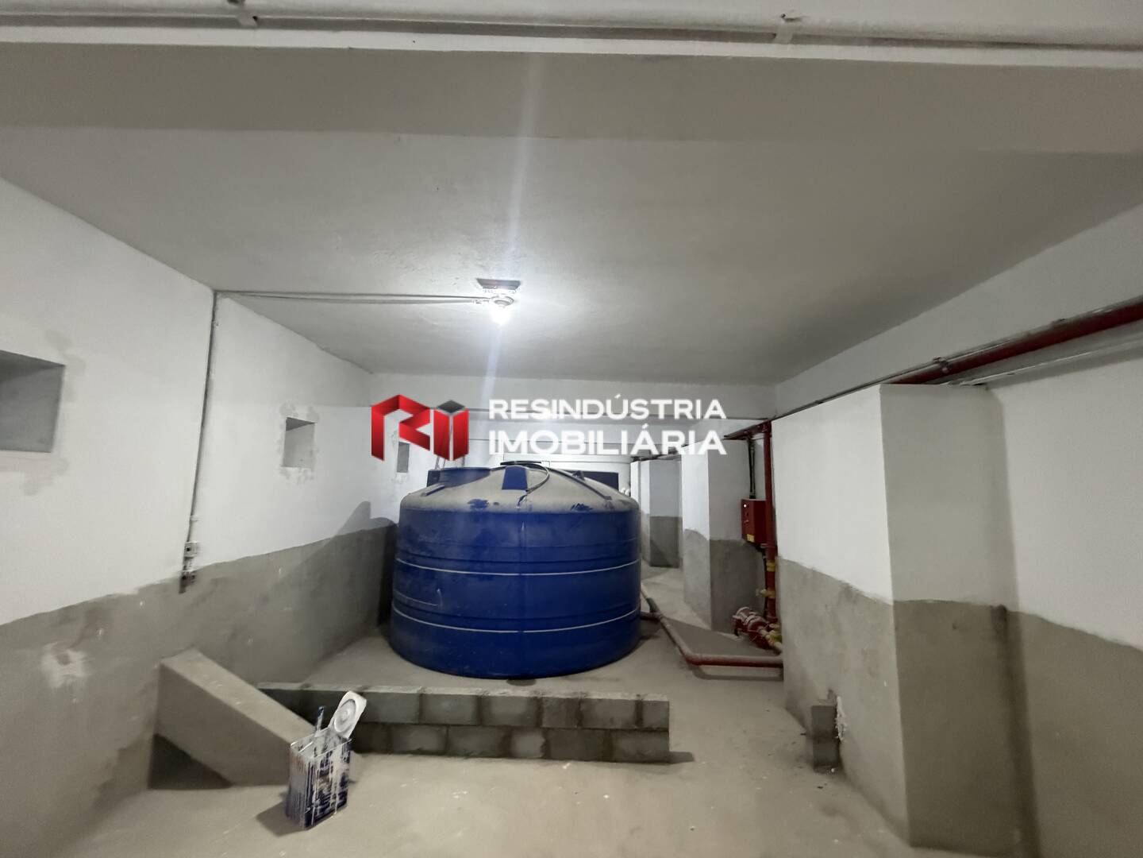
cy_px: 429
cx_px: 572
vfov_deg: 85.7
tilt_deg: +1.9
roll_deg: -2.6
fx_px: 462
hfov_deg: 102.1
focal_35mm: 14
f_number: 2.2
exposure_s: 1/60
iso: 640
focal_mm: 2.22
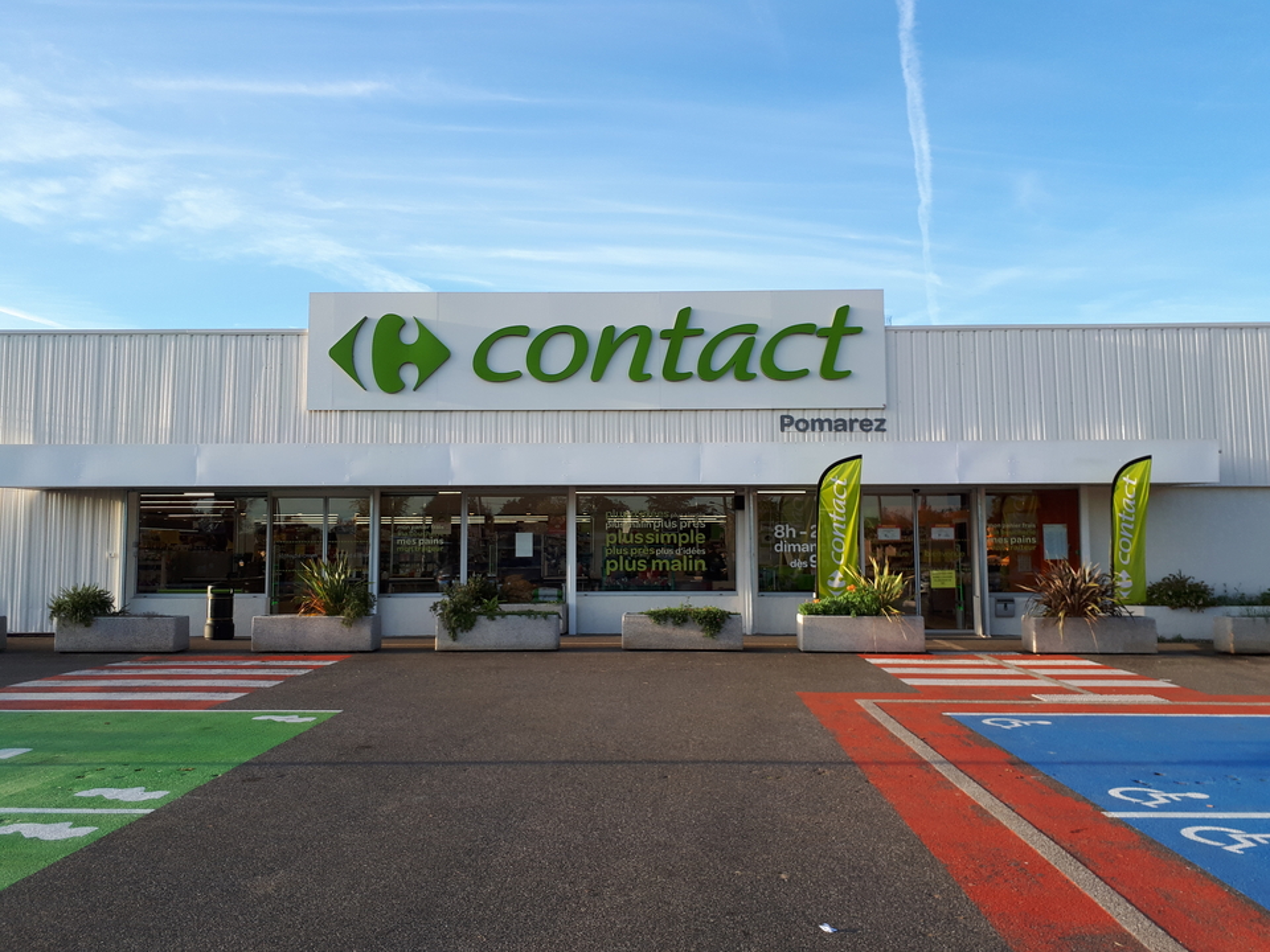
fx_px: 991
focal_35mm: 27
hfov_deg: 65.3
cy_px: 476
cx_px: 635
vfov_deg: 51.4
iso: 40
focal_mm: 3.6
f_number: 1.9
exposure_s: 1/338
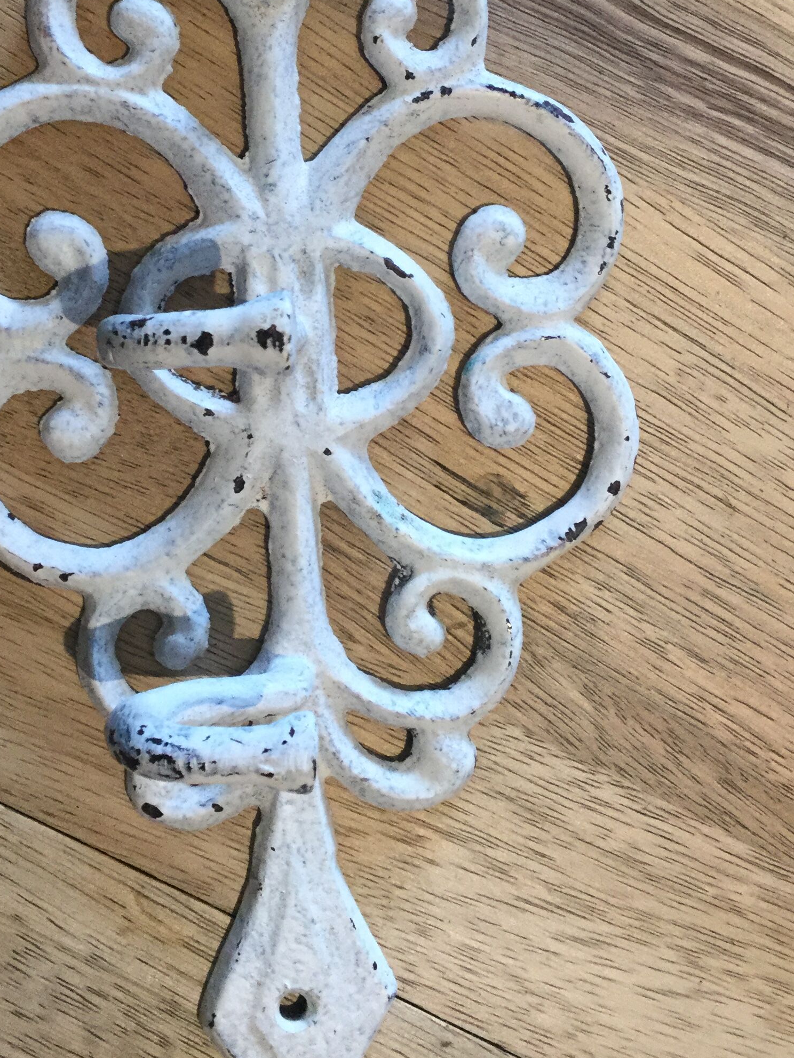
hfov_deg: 28.5
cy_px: 396
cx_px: 325
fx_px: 1560
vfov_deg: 37.3
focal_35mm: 51
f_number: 2.4
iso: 125
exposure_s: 1/33
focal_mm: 3.3
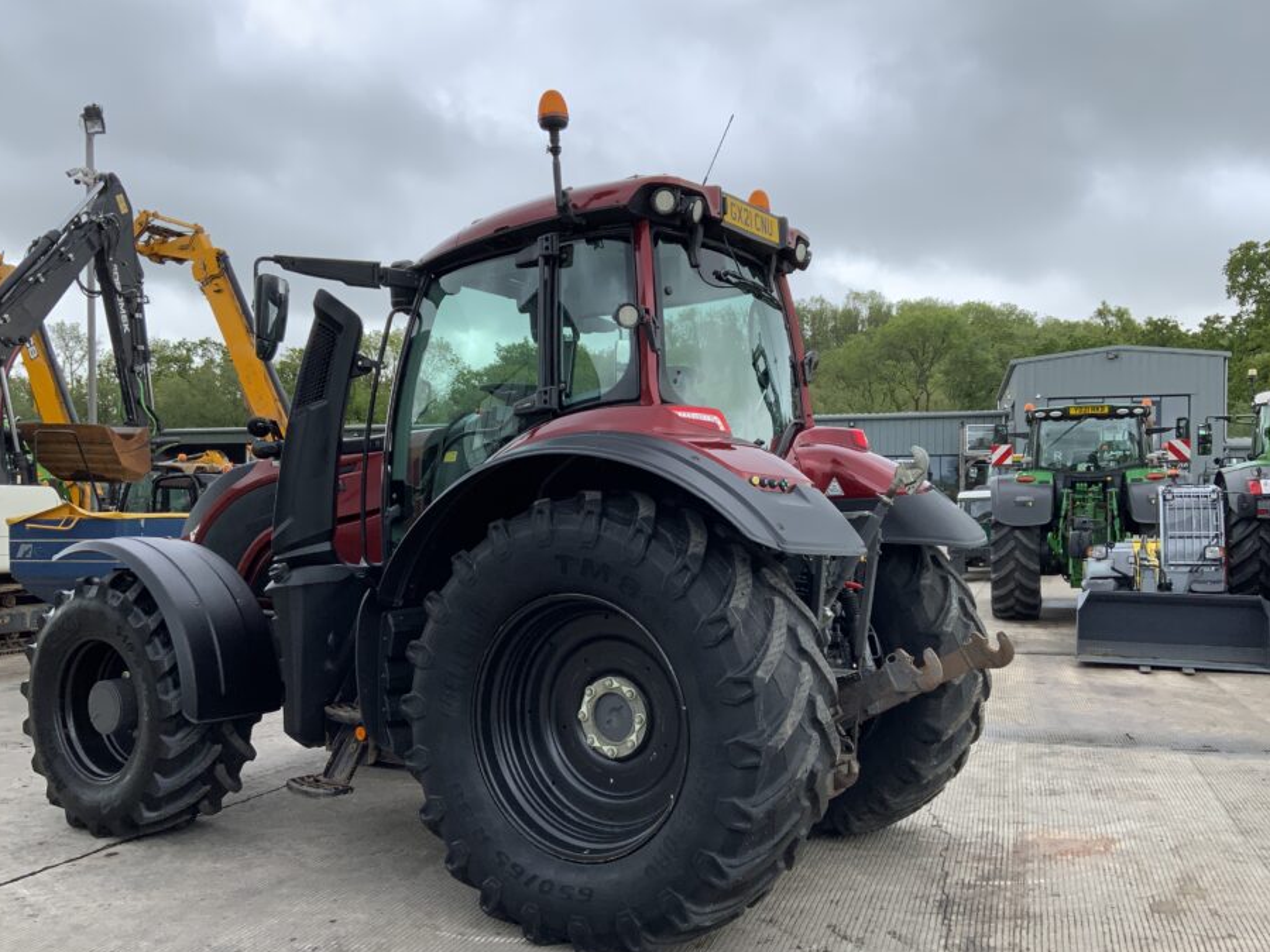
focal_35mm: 33
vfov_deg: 42.9
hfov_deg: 55.4
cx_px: 641
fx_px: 1211
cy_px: 540
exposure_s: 1/386
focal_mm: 3
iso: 16
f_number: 1.8
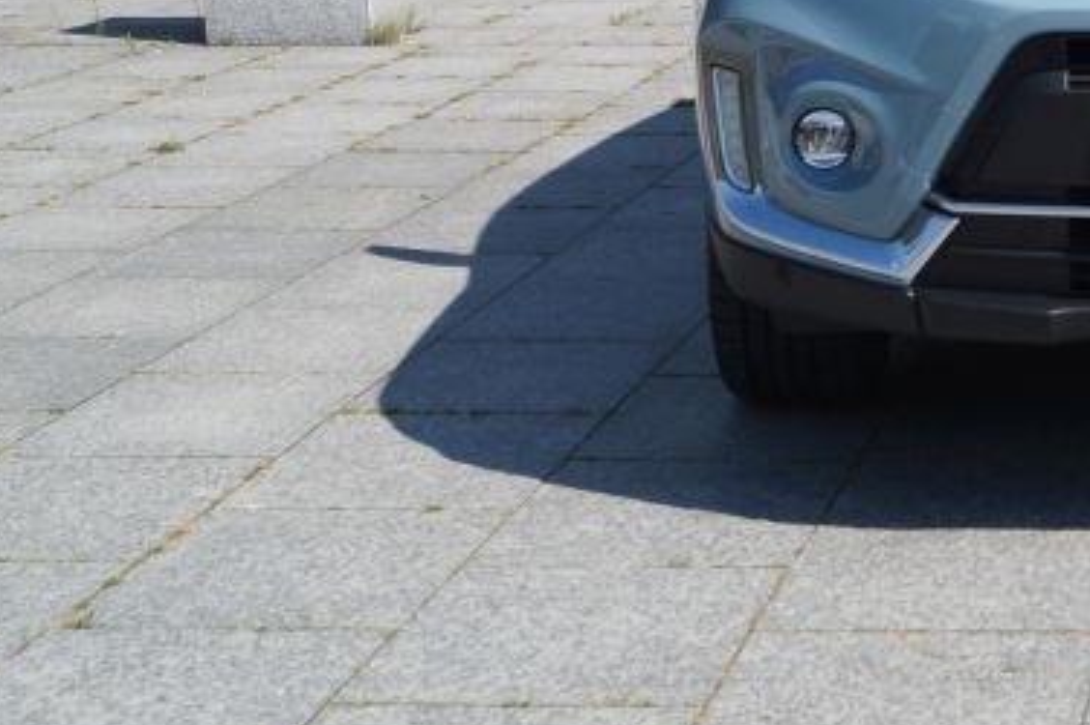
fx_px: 2965
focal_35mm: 98
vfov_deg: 13.5
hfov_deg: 19.6
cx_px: 1325
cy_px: -194
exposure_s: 1/320
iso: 100
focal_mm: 24
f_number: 8
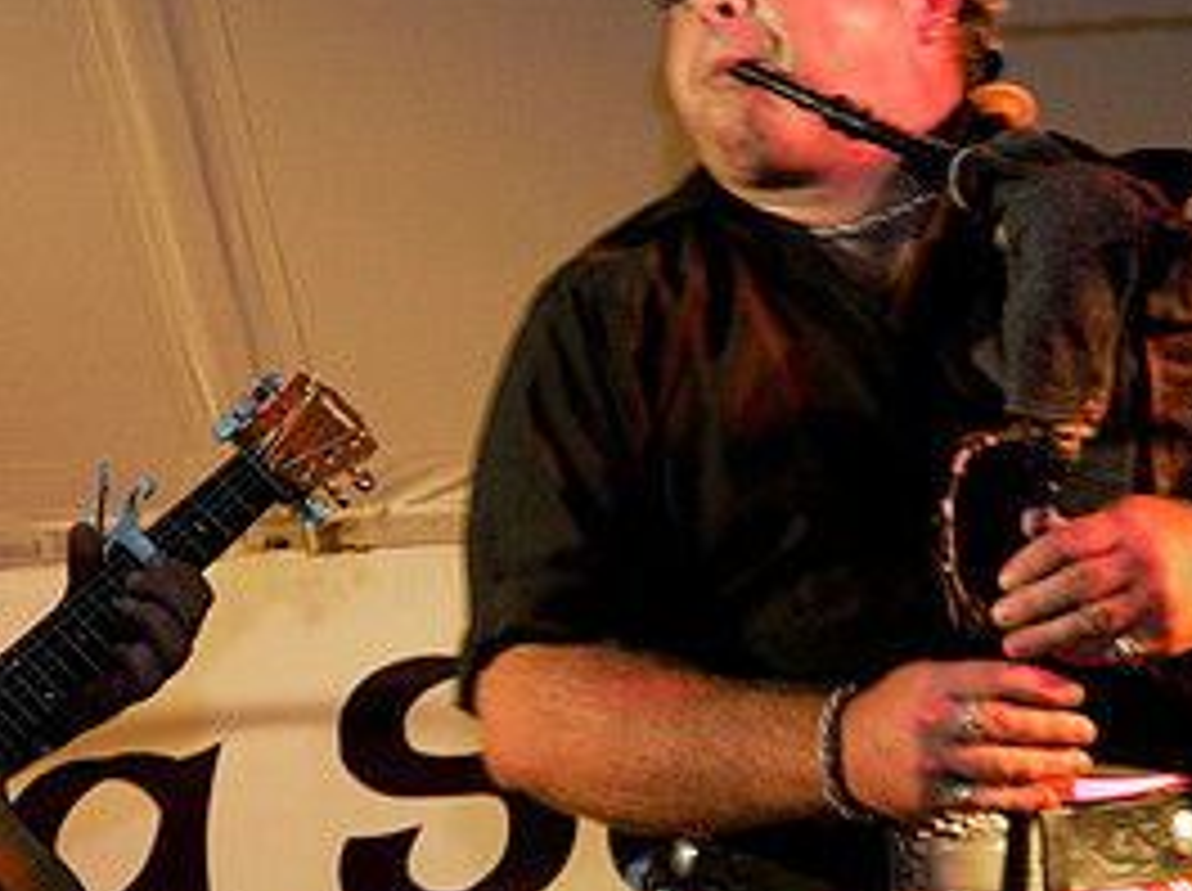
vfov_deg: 7.2
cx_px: 292
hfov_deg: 9.6
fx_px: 7051
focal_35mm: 205
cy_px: 459
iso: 500
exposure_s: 1/60
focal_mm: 65
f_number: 5
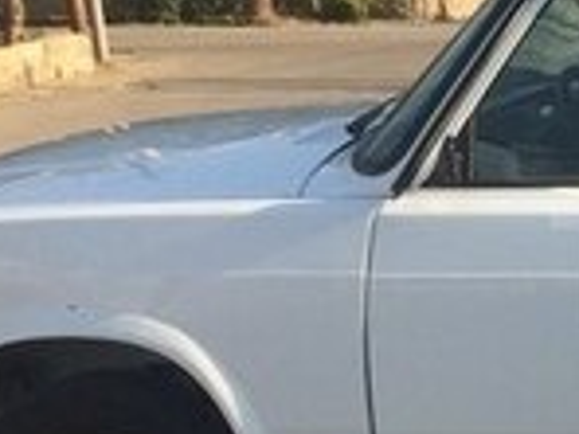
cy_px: 264
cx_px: 951
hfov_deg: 14.0
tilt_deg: -11.0
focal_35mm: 129
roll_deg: +3.0
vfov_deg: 11.5
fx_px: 2158
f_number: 2.2
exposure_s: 1/1282
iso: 32
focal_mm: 4.15
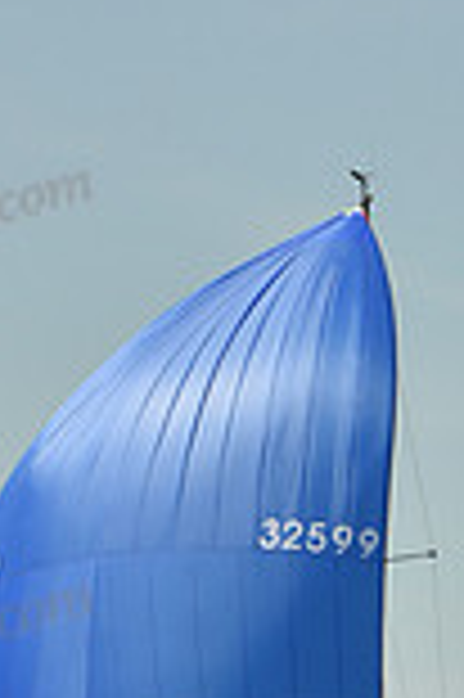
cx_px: 327
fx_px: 11238
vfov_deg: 3.6
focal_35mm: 580
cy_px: 838
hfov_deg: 2.4
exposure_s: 1/1000
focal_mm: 155
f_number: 11
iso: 320
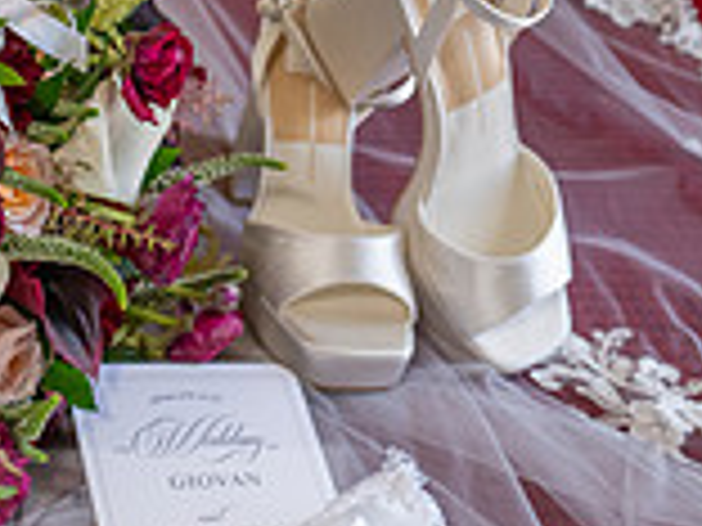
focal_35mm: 86
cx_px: -36
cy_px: 555
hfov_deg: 21.8
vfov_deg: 16.7
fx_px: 1744
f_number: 2.8
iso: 640
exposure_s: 1/400
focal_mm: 24
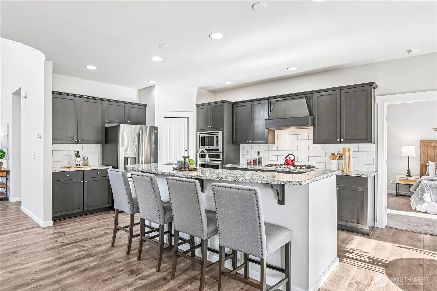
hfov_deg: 84.0
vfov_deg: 61.9
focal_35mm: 20
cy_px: 146
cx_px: 218
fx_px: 243
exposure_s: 1/15
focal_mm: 20
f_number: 8
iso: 400
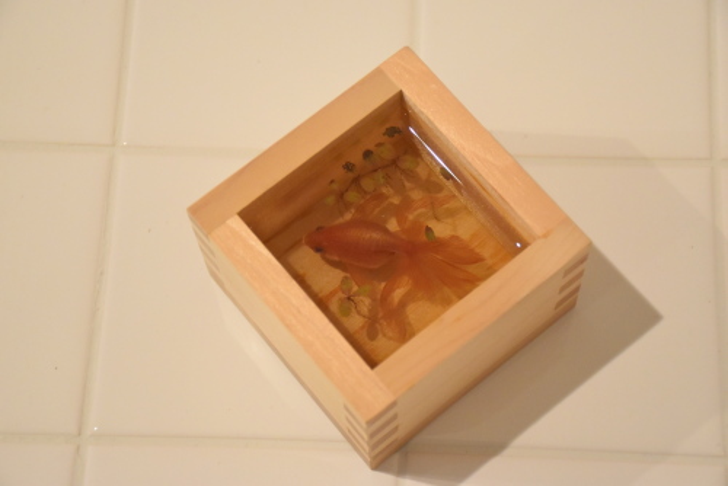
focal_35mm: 84
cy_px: 243
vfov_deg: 16.3
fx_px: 1700
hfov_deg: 24.2
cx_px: 364
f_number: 4.8
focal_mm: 56
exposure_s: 1/60
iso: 3600
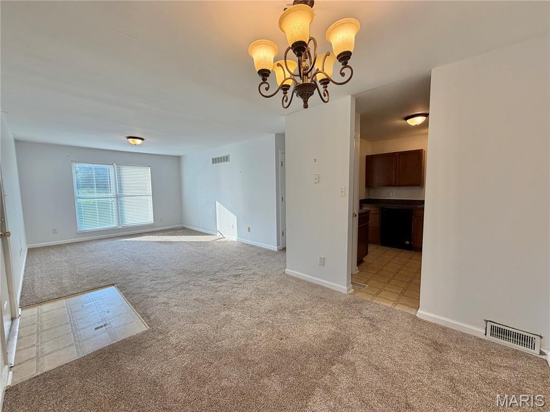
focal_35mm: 14
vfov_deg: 85.7
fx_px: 222
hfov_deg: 102.1
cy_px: 206
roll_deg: +1.0
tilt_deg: -3.4
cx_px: 275
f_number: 2.2
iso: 100
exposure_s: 1/120
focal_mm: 2.22
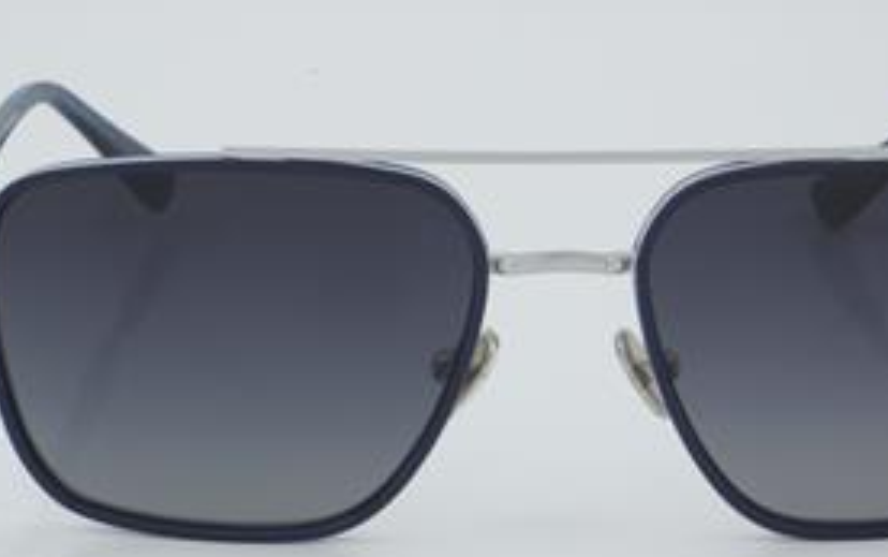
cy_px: 312
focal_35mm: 122
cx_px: 550
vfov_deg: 10.8
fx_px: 2949
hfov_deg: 17.1
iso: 100
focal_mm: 55
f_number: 32
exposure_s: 1/3
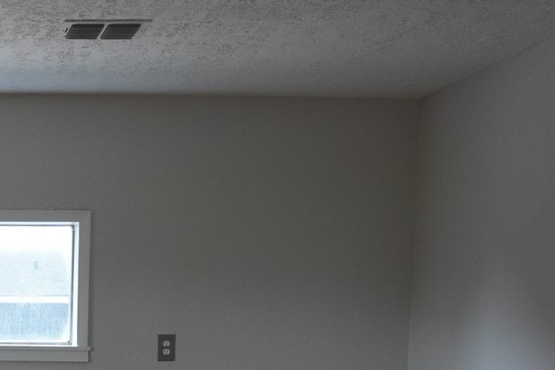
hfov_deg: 22.8
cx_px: -111
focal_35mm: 82
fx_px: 1264
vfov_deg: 15.6
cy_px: 520
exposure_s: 1/160
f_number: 4
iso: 500
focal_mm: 16
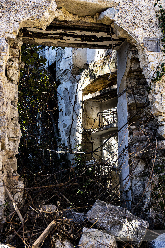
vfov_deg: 51.3
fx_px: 258
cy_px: 124
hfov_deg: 35.5
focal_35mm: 38
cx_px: 82
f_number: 4.5
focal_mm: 25
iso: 200
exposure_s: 1/350
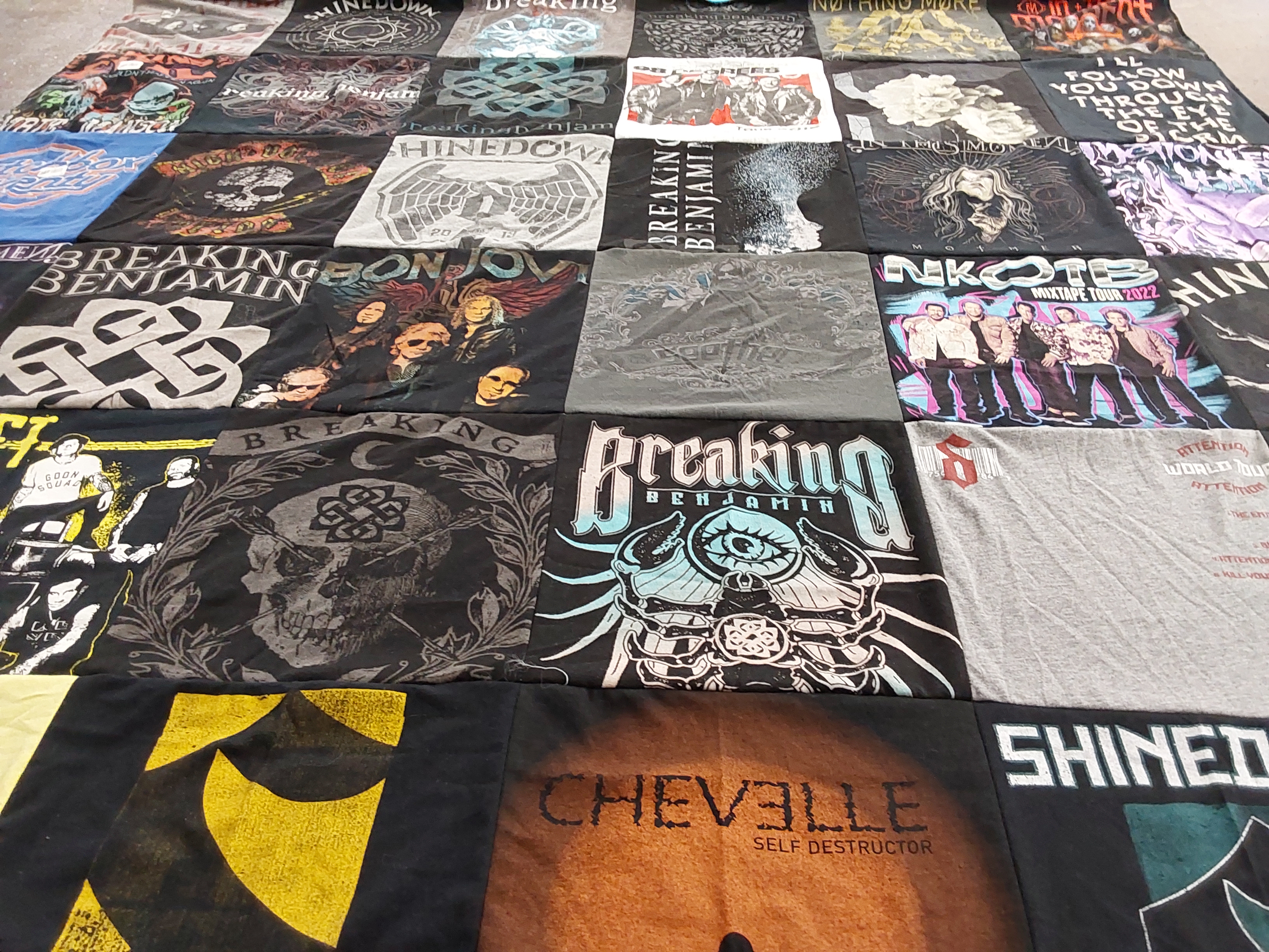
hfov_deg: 63.4
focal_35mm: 28
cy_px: 476
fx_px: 1026
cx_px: 634
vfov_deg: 49.7
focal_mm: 2.91
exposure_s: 1/60
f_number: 1.9
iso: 320
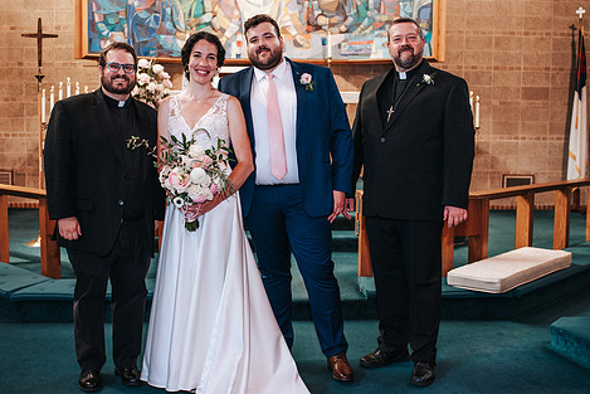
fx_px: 754
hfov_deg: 42.7
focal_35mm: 46
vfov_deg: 29.3
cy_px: 199
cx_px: 278
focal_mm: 35
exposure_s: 1/125
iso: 1000
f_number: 3.2
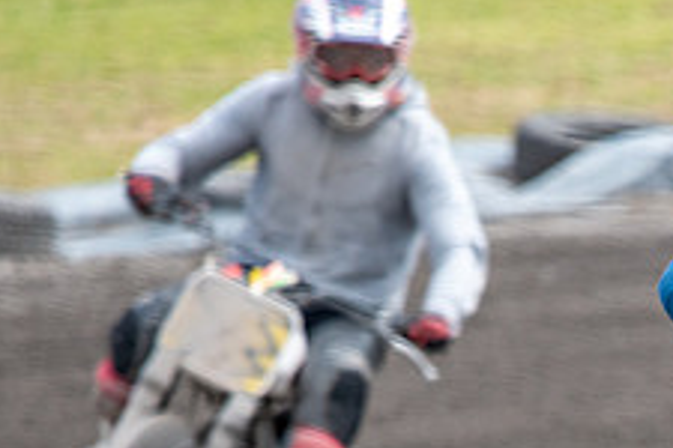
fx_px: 34881
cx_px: 891
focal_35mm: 1866
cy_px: 771
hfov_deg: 1.1
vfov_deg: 0.7
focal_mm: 500
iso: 200
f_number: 7.1
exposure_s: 1/400
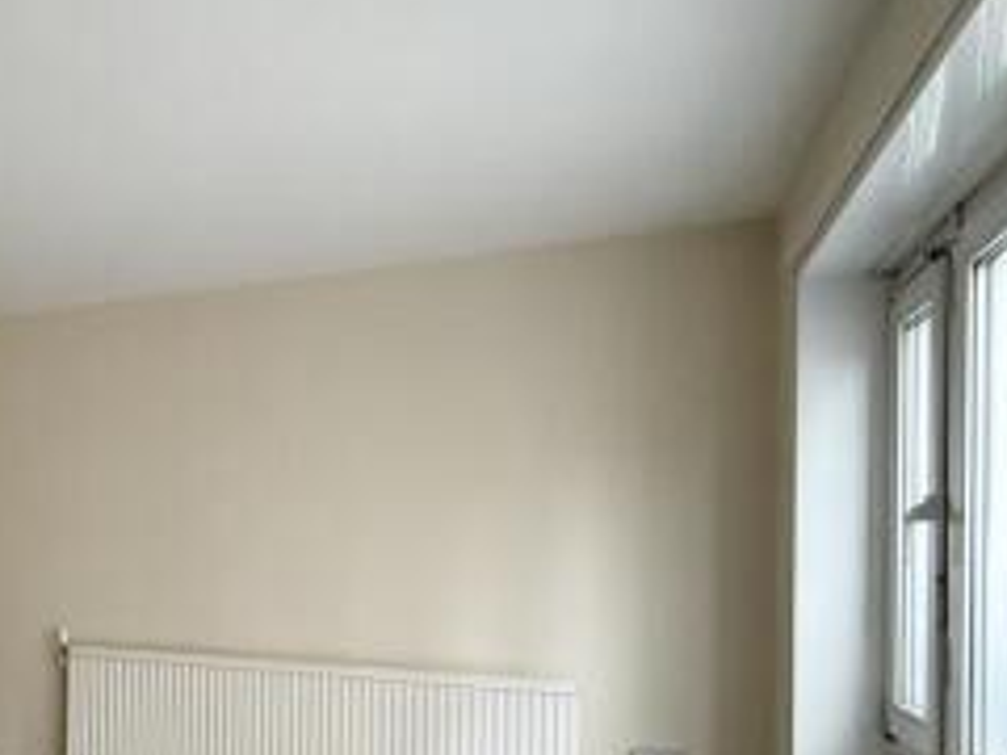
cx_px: 52
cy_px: 547
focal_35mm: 34
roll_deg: -1.2
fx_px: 989
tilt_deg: +0.8
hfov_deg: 47.0
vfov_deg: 40.8
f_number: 2.2
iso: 320
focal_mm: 2.22
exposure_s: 1/76
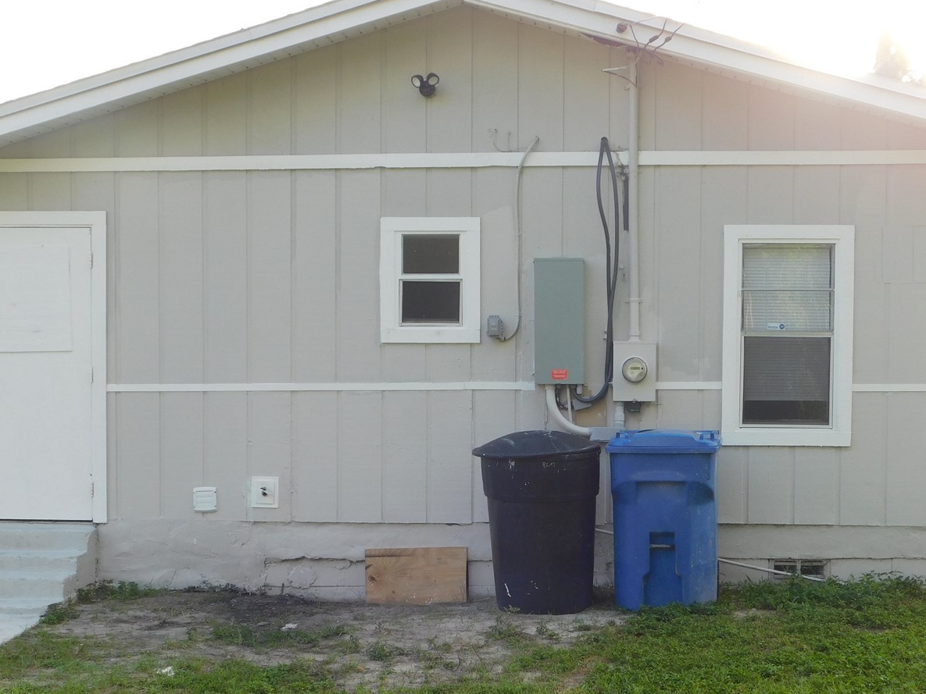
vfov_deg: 27.0
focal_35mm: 54
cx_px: 461
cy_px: 422
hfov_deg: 35.5
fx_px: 1445
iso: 125
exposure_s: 1/250
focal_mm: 7.1
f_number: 3.6
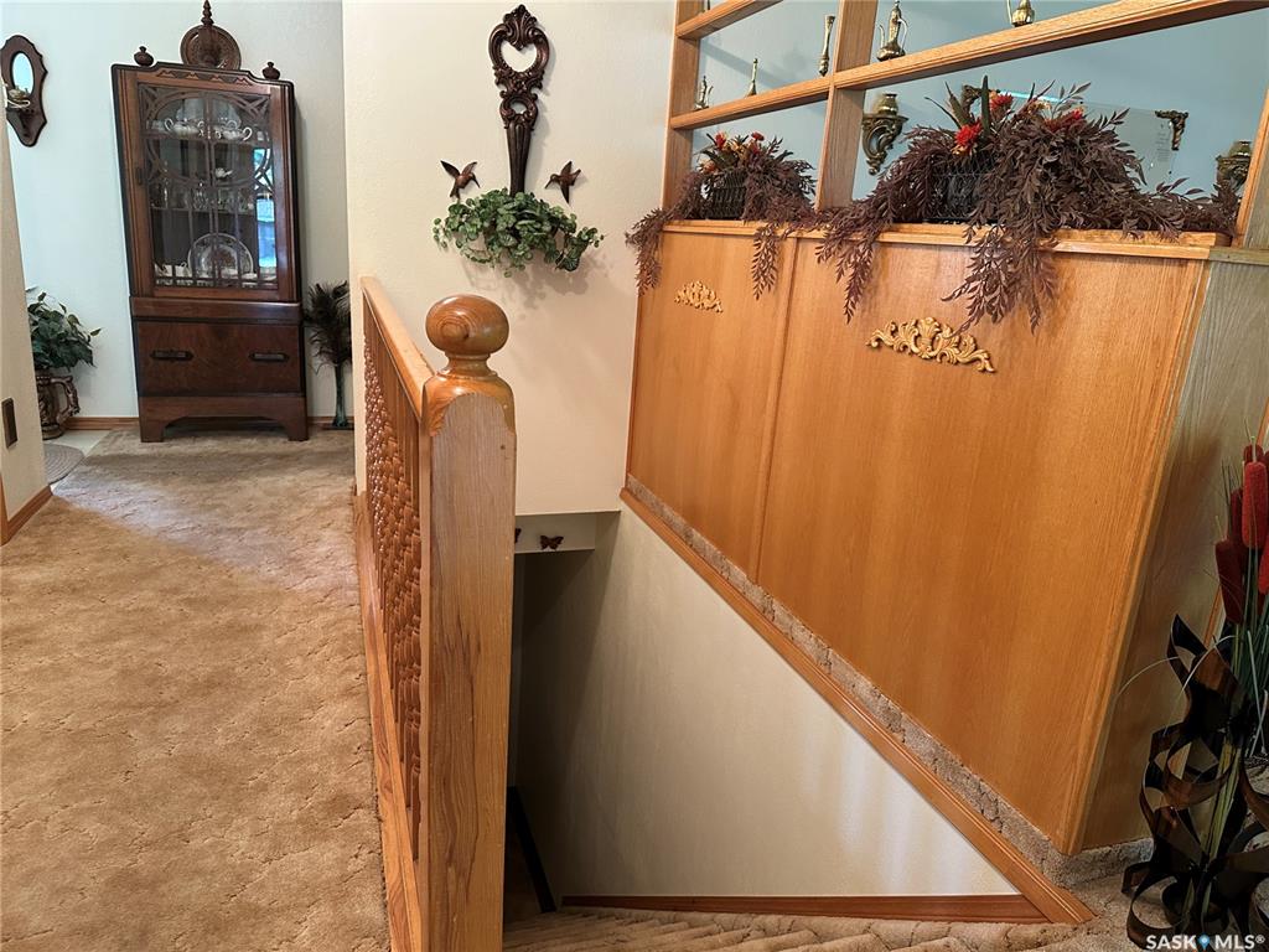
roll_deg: -3.3
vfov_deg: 56.8
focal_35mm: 24
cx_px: 634
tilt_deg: -15.5
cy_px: 476
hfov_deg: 71.6
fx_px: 880
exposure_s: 1/60
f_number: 1.78
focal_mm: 6.86
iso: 400
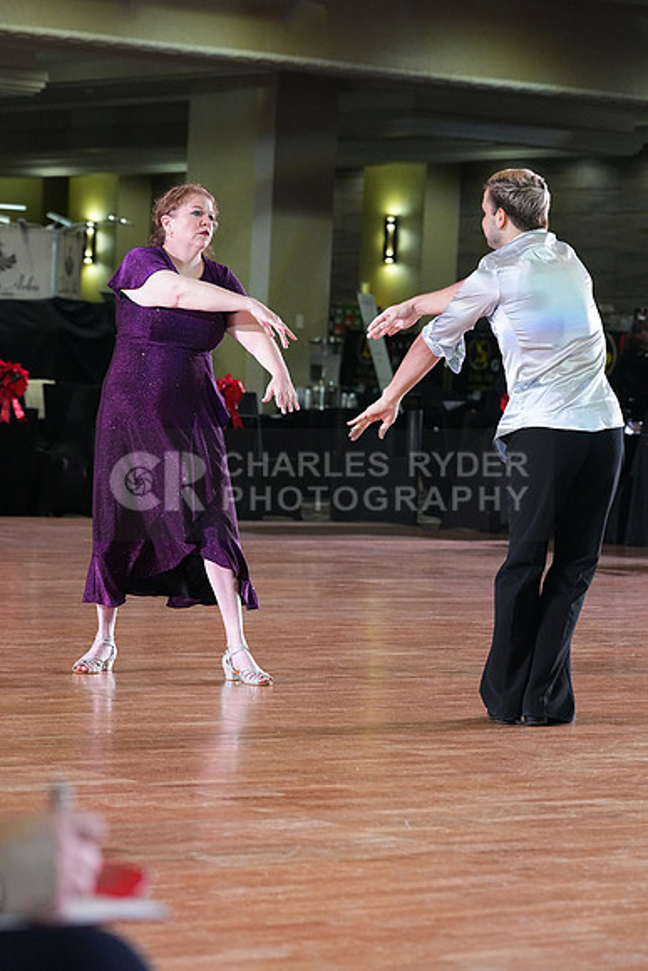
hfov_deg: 11.3
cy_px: 486
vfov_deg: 16.9
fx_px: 3265
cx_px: 324
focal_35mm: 121
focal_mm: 121
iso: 6400
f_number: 5
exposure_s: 1/400
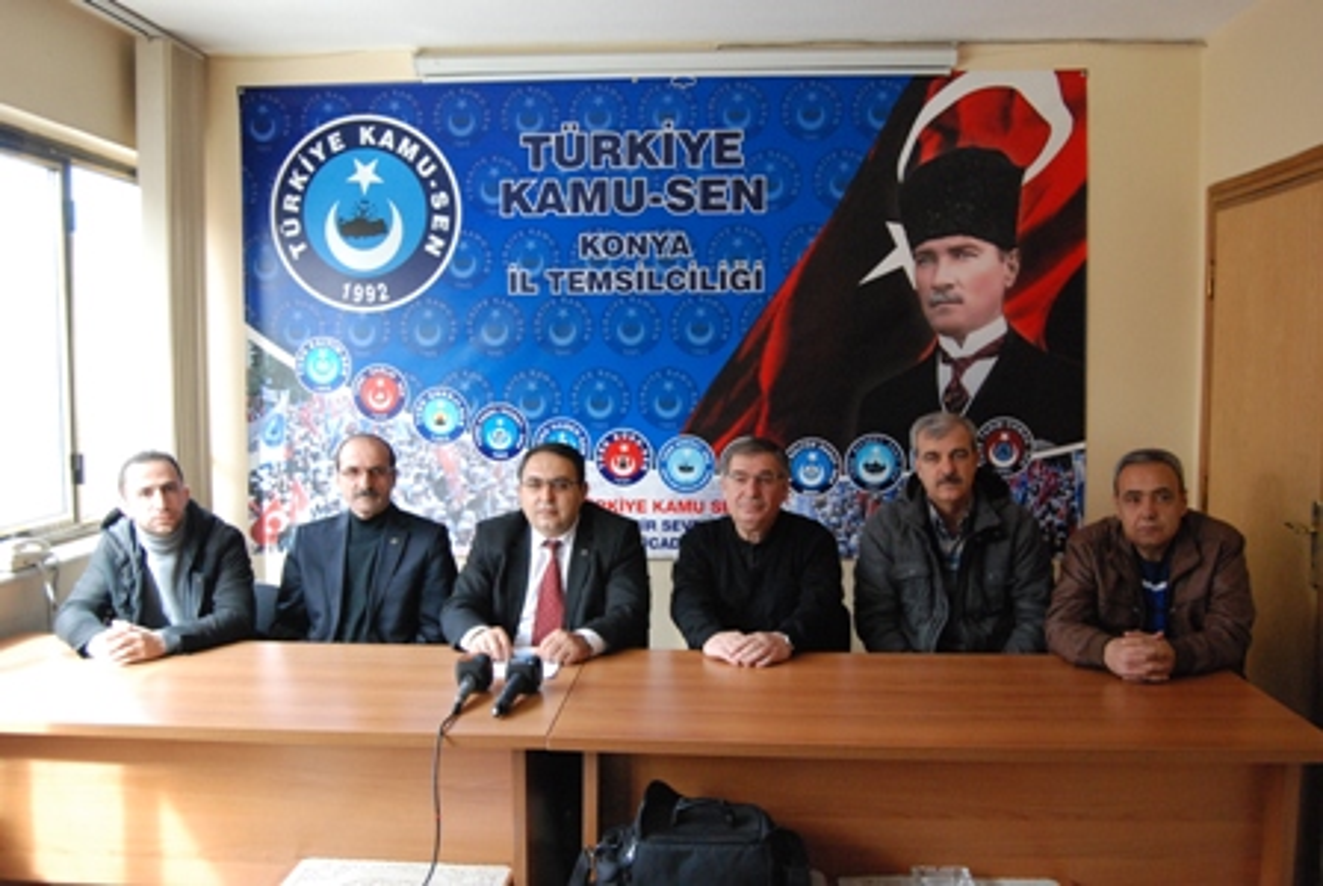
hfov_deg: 57.2
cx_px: 662
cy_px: 443
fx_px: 1214
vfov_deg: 40.1
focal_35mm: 33
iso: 1600
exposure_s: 1/100
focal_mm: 22
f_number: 5
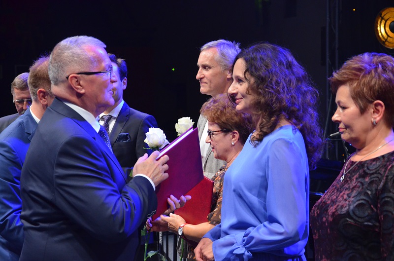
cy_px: 130
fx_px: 950
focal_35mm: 87
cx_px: 197
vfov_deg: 15.6
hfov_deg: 23.4
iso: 2800
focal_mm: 58
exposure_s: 1/125
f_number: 5
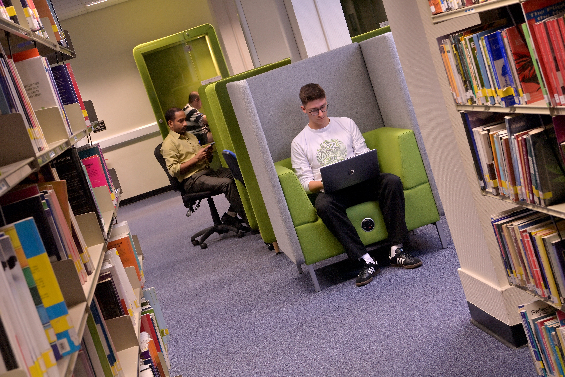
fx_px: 1099
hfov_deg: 28.8
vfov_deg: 19.5
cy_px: 188
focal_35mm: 70
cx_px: 282
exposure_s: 1/2
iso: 100
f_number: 16
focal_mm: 70
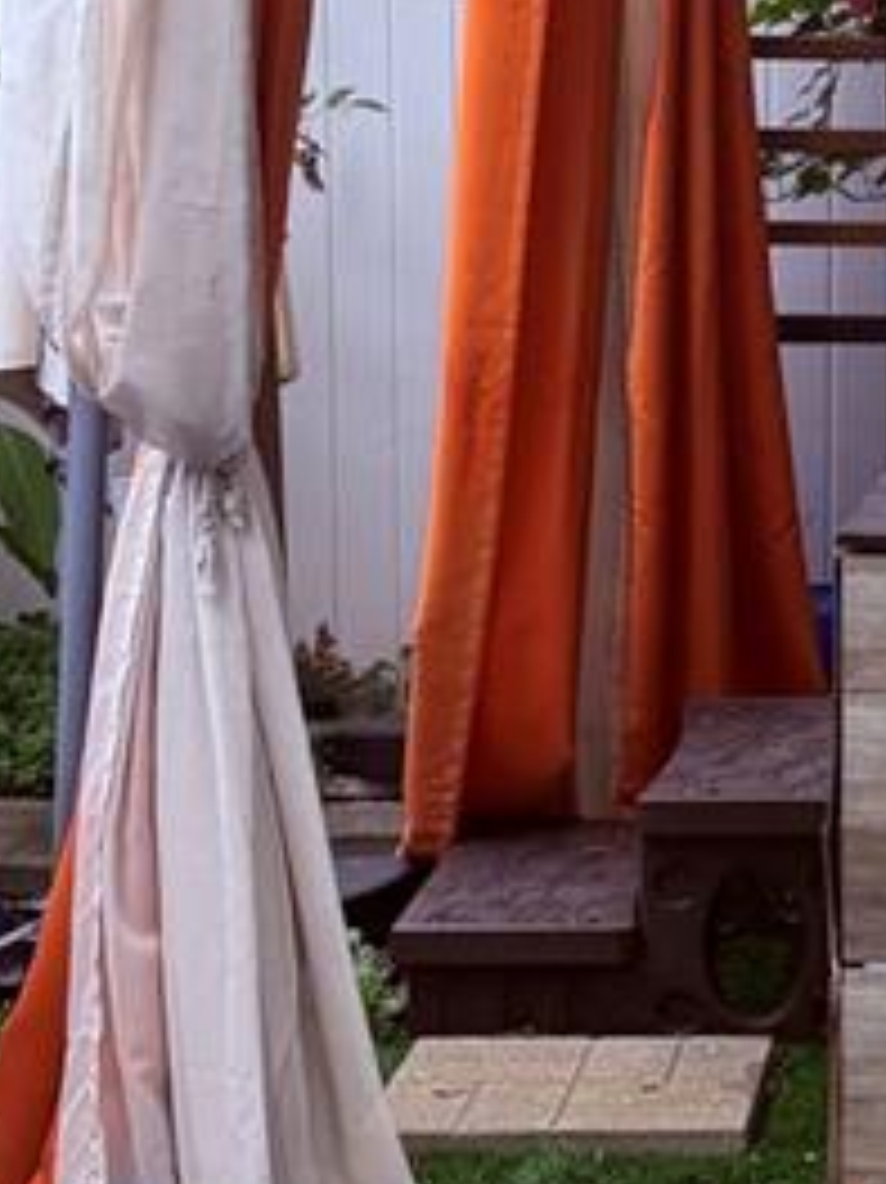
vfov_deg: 14.1
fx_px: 4782
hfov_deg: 10.3
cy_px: 671
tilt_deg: -8.4
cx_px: 1295
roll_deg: -1.4
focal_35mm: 140
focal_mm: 6.76
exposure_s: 1/1314
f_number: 1.78
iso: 100
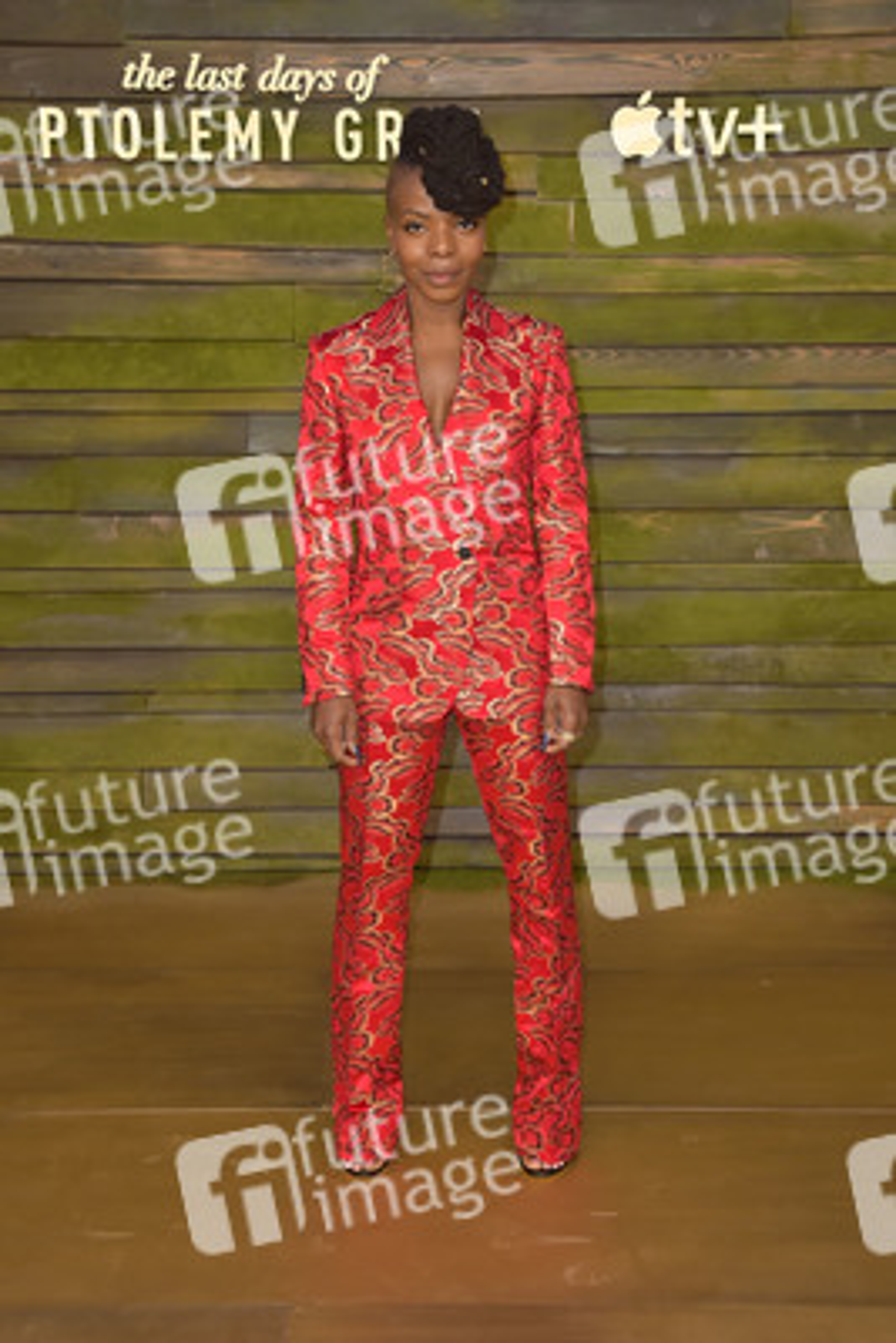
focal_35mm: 48
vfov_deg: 41.1
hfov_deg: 28.1
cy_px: 672
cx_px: 448
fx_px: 1790
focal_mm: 48
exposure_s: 1/250
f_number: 7.1
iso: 320
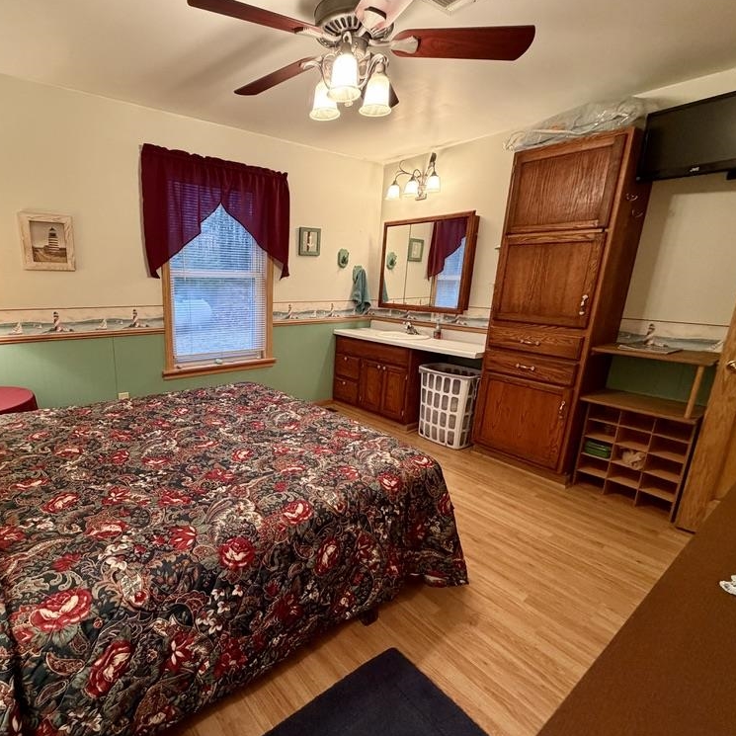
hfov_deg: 82.3
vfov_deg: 84.0
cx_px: 273
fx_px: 409
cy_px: 374
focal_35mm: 17
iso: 400
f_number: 2.2
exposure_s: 1/60
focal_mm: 2.22
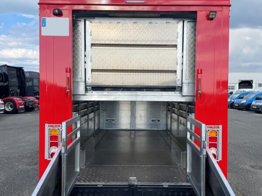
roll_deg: +0.2
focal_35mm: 26
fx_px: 197
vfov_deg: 53.1
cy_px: 98
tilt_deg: -0.9
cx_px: 131
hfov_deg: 67.3
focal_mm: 4.2
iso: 32
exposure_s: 1/2451
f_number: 1.6
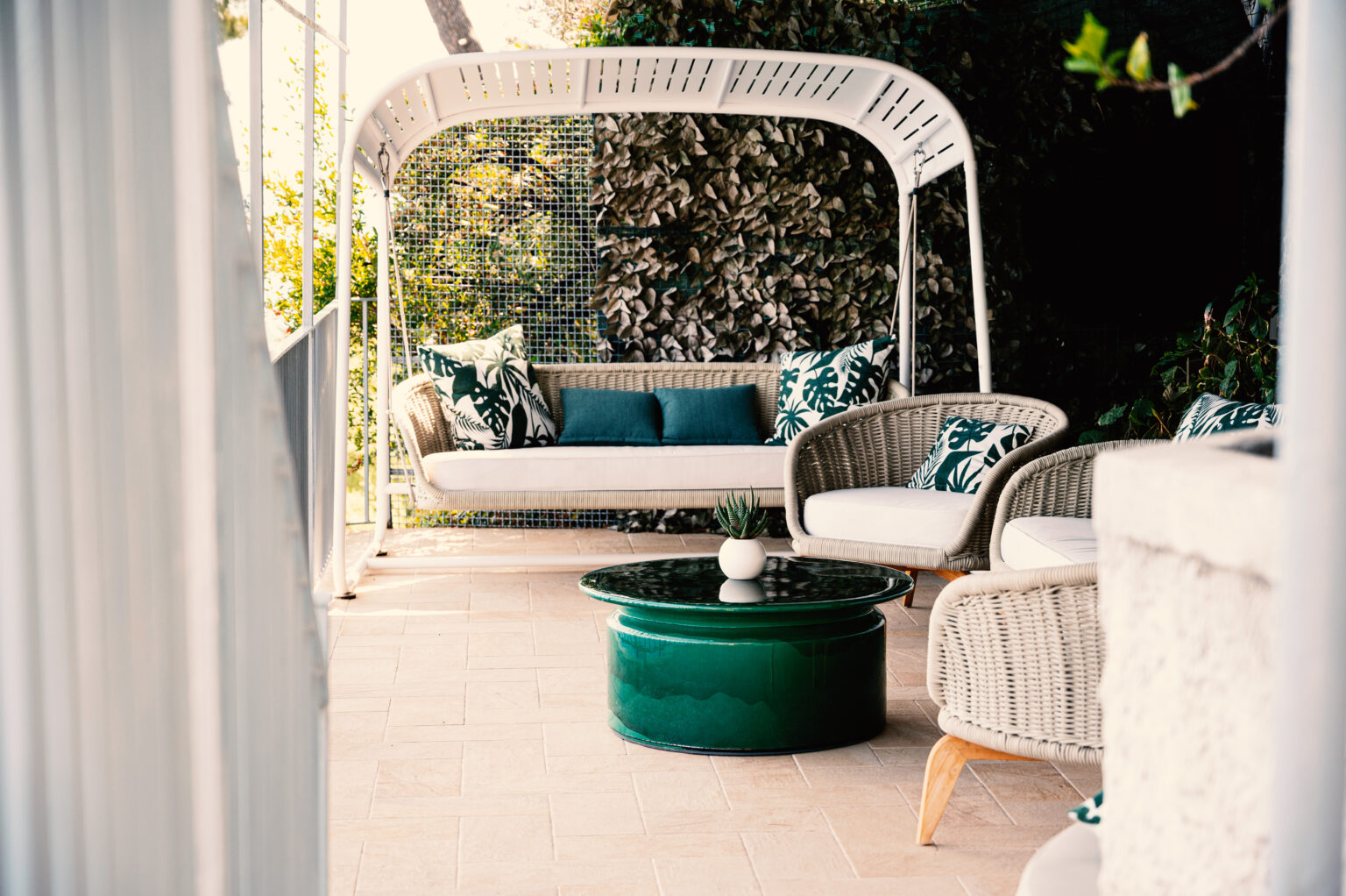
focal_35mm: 67
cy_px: 448
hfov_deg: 30.1
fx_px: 2503
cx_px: 673
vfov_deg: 20.3
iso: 200
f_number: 4
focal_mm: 67
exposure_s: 1/160
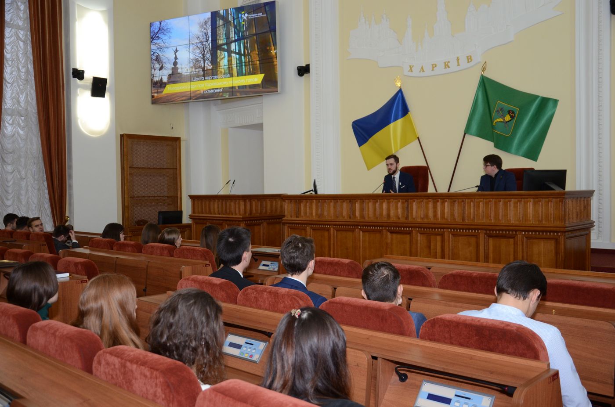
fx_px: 614
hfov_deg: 53.2
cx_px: 308
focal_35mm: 36
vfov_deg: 36.7
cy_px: 204
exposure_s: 1/200
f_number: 3.8
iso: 800
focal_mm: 24
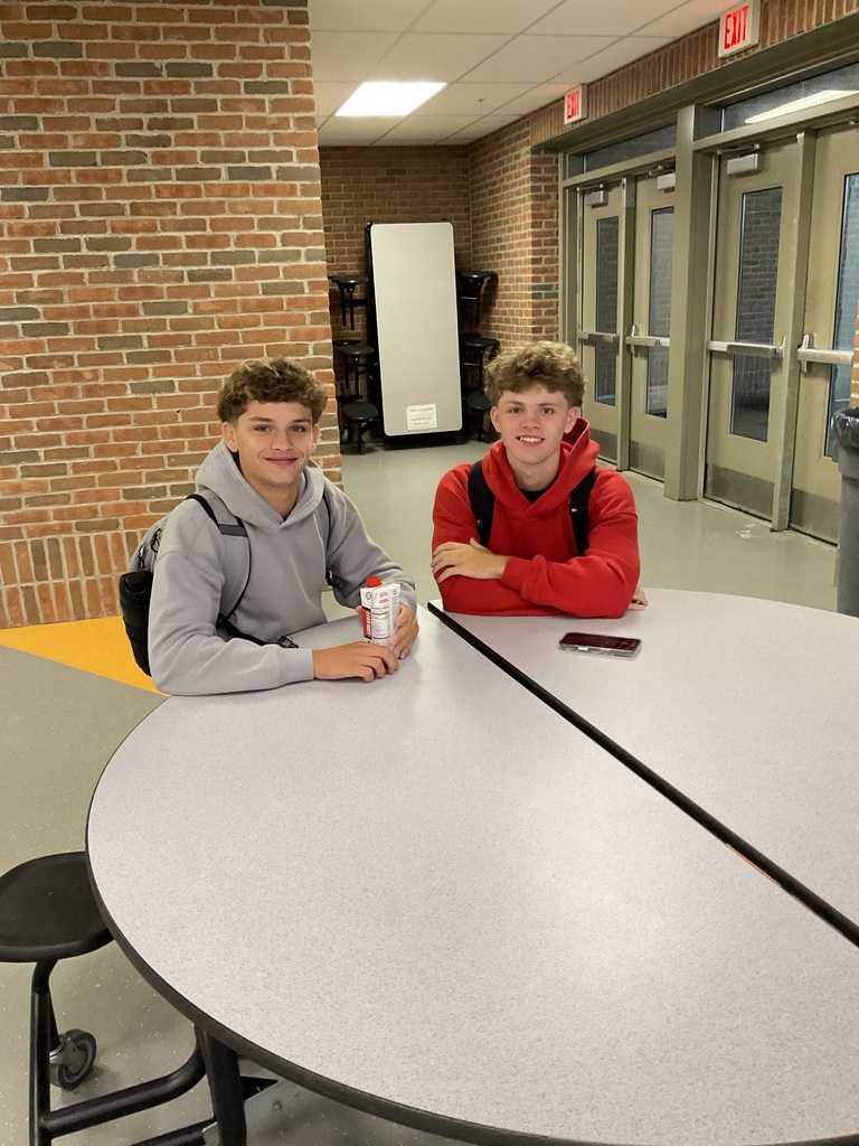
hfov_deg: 48.2
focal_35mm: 29
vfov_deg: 61.7
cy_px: 573
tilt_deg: -17.4
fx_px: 960
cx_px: 430
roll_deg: +0.6
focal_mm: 3
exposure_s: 1/60
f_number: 1.8
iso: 125
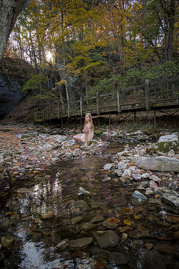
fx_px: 179
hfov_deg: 53.1
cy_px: 134
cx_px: 90
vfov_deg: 73.7
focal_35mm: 24
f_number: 6.3
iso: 800
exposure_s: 1/160
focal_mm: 24
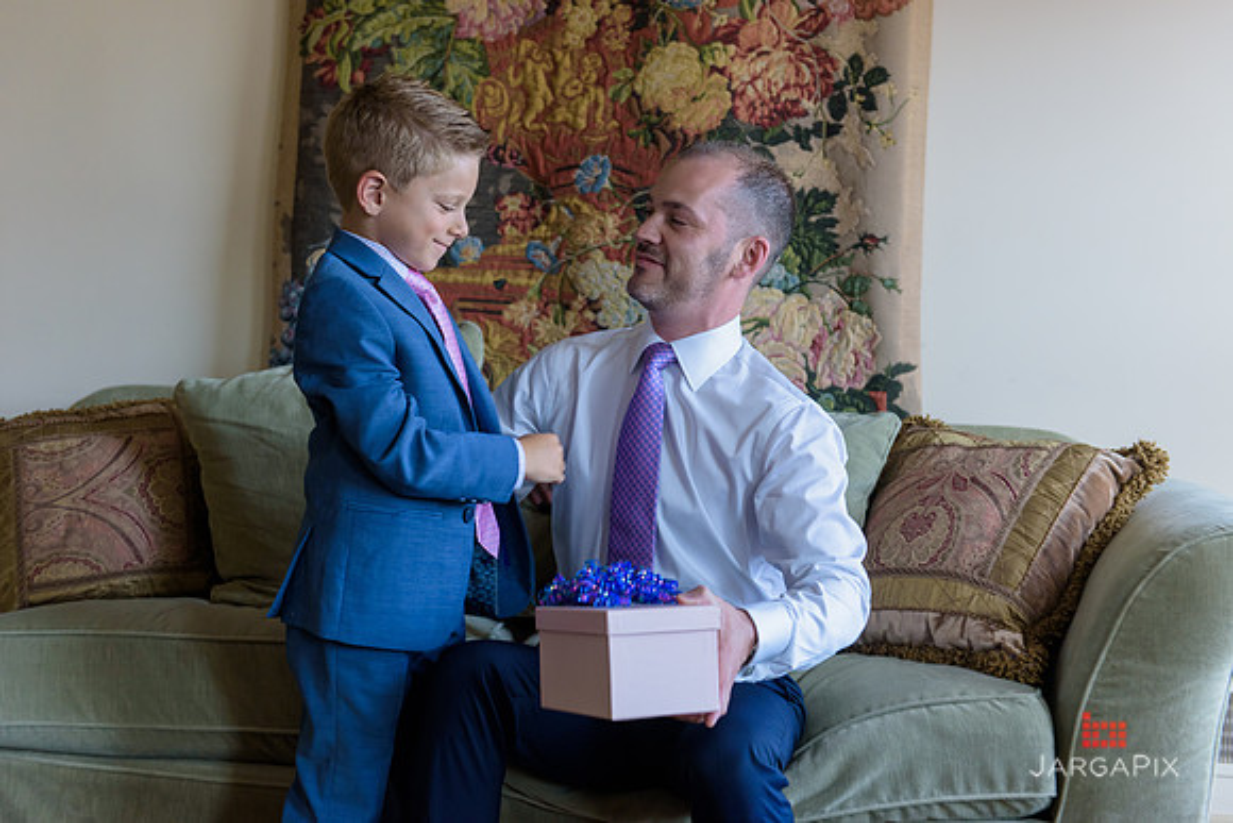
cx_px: 616
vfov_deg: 24.2
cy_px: 412
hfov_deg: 35.6
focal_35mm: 56
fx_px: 1918
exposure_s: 1/125
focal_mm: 56
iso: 800
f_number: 3.2
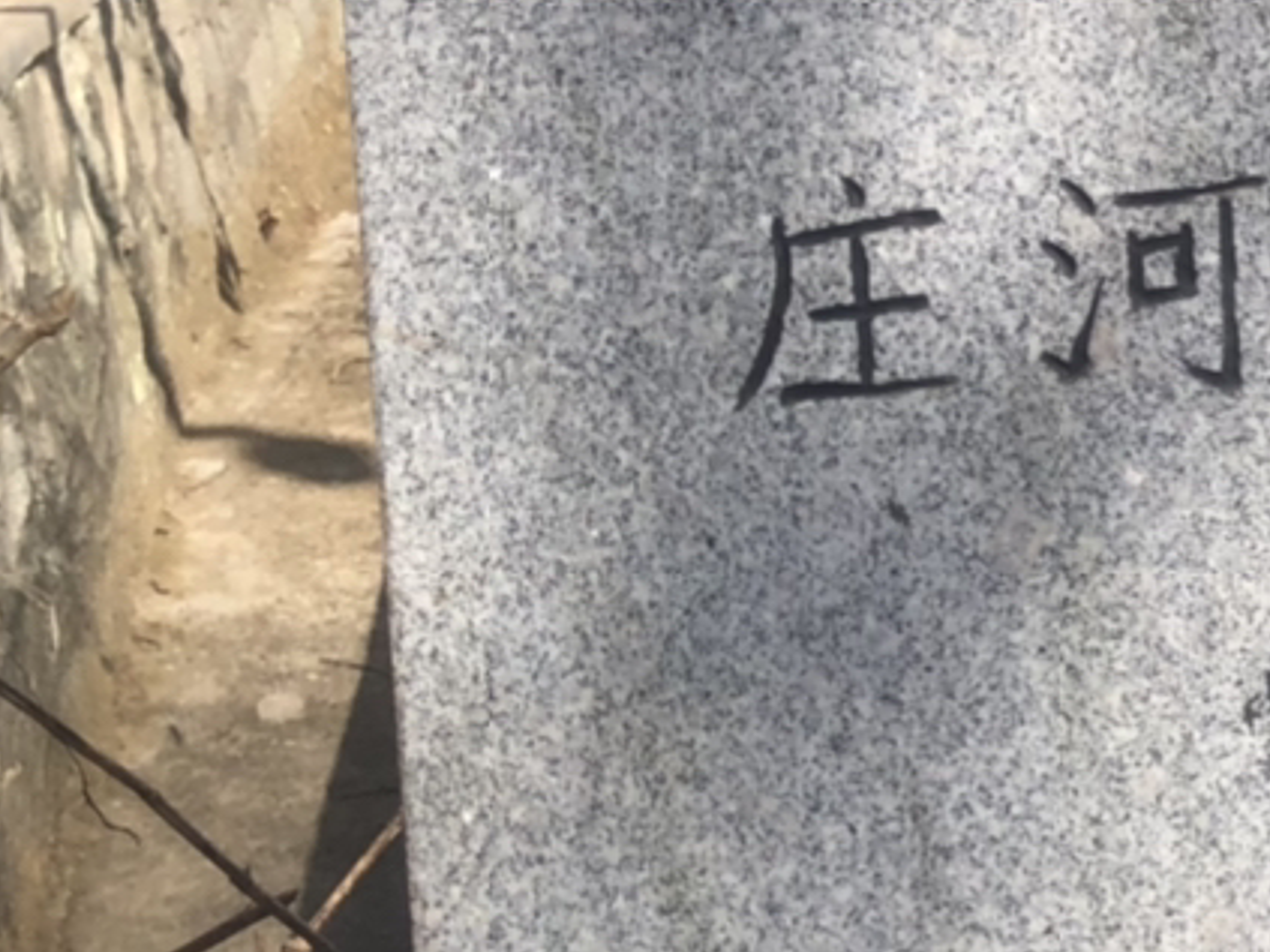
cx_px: 2165
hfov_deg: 17.0
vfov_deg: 14.9
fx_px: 3631
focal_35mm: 99
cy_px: 547
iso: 20
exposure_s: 1/1297
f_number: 1.8
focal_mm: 4
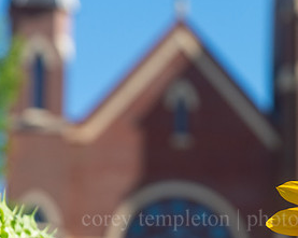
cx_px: 304
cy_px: 237
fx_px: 2291
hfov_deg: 7.4
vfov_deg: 5.9
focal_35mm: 260
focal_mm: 105
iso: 125
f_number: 8
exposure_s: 1/320
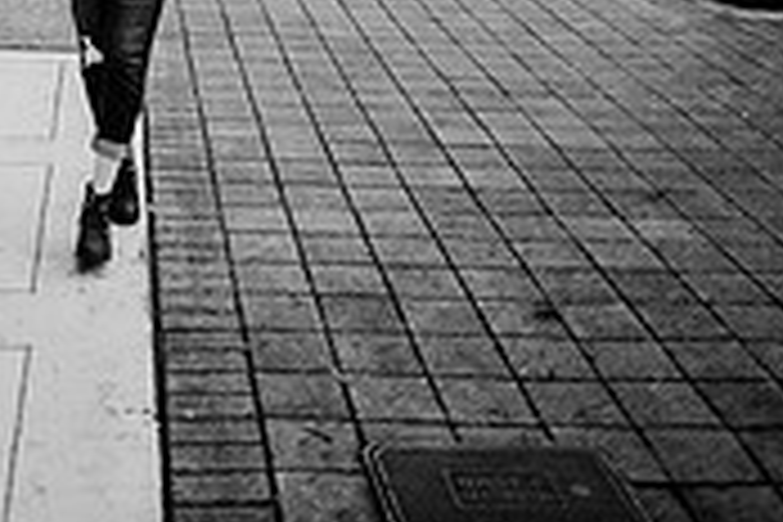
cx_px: 122
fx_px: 1348
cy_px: -378
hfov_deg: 31.3
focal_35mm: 62
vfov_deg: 18.1
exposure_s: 1/800
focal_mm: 24
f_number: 1.8
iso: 160
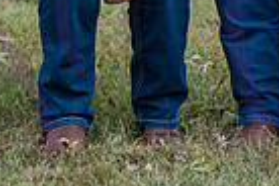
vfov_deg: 4.0
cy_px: -191
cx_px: 168
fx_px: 2604
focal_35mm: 336
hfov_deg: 6.1
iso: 400
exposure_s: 1/640
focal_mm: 80
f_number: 3.2
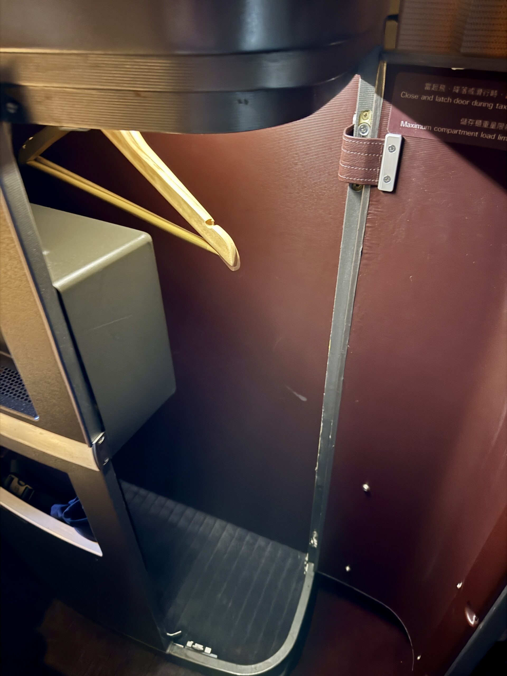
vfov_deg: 71.6
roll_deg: -1.4
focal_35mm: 24
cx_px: 254
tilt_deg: -35.8
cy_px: 338
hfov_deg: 56.8
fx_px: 469
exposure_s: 1/5
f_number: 1.78
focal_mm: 6.76
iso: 1250
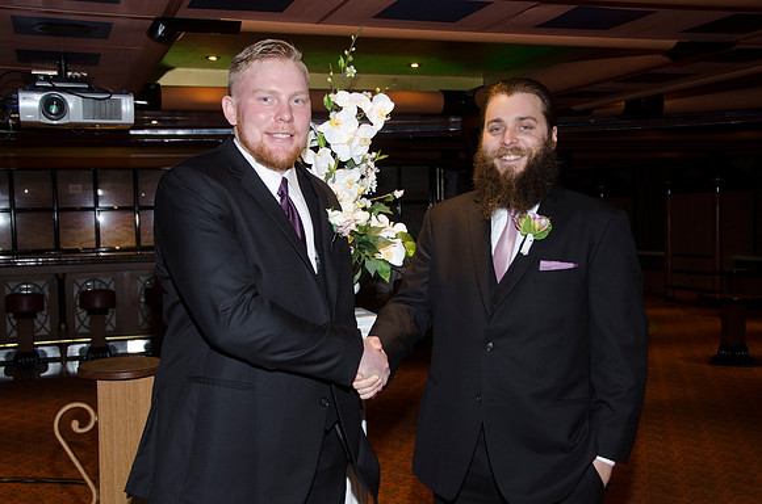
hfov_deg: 46.5
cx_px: 381
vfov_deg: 31.7
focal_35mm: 42
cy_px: 252
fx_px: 887
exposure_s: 1/60
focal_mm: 28
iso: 400
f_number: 5.6
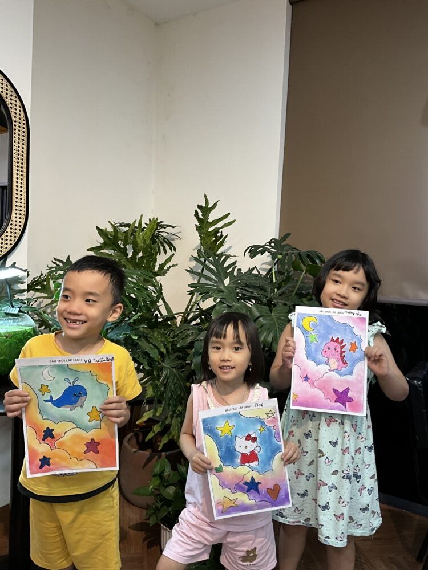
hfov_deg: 48.2
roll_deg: -2.6
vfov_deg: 61.7
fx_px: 478
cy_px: 285
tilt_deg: -3.4
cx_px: 214
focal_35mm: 29
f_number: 1.8
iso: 50
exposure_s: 1/50
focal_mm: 3
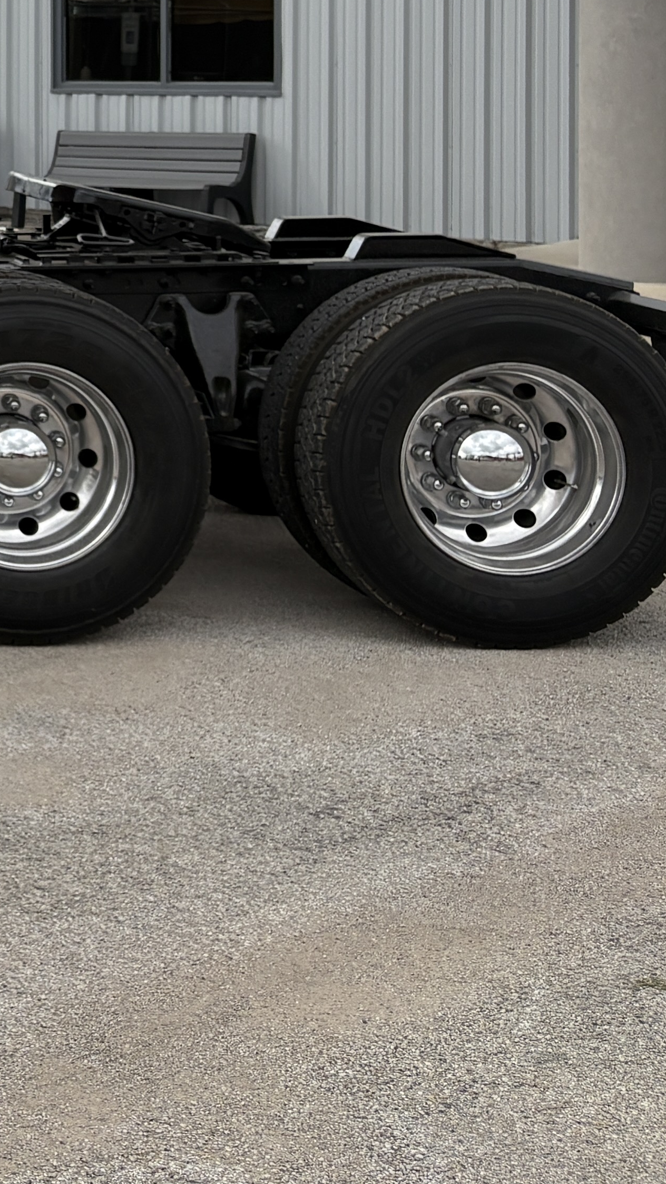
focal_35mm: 72
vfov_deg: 28.1
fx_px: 2260
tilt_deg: +0.1
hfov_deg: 14.2
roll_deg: +1.3
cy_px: 84
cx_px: -642
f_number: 1.6
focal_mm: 5.96
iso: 64
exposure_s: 1/1751
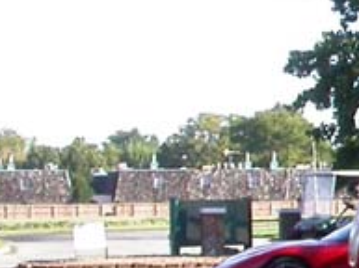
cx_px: 867
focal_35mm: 202
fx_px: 2091
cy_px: 195
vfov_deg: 7.3
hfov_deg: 8.9
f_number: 5.3
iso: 100
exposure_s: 1/141
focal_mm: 7.85
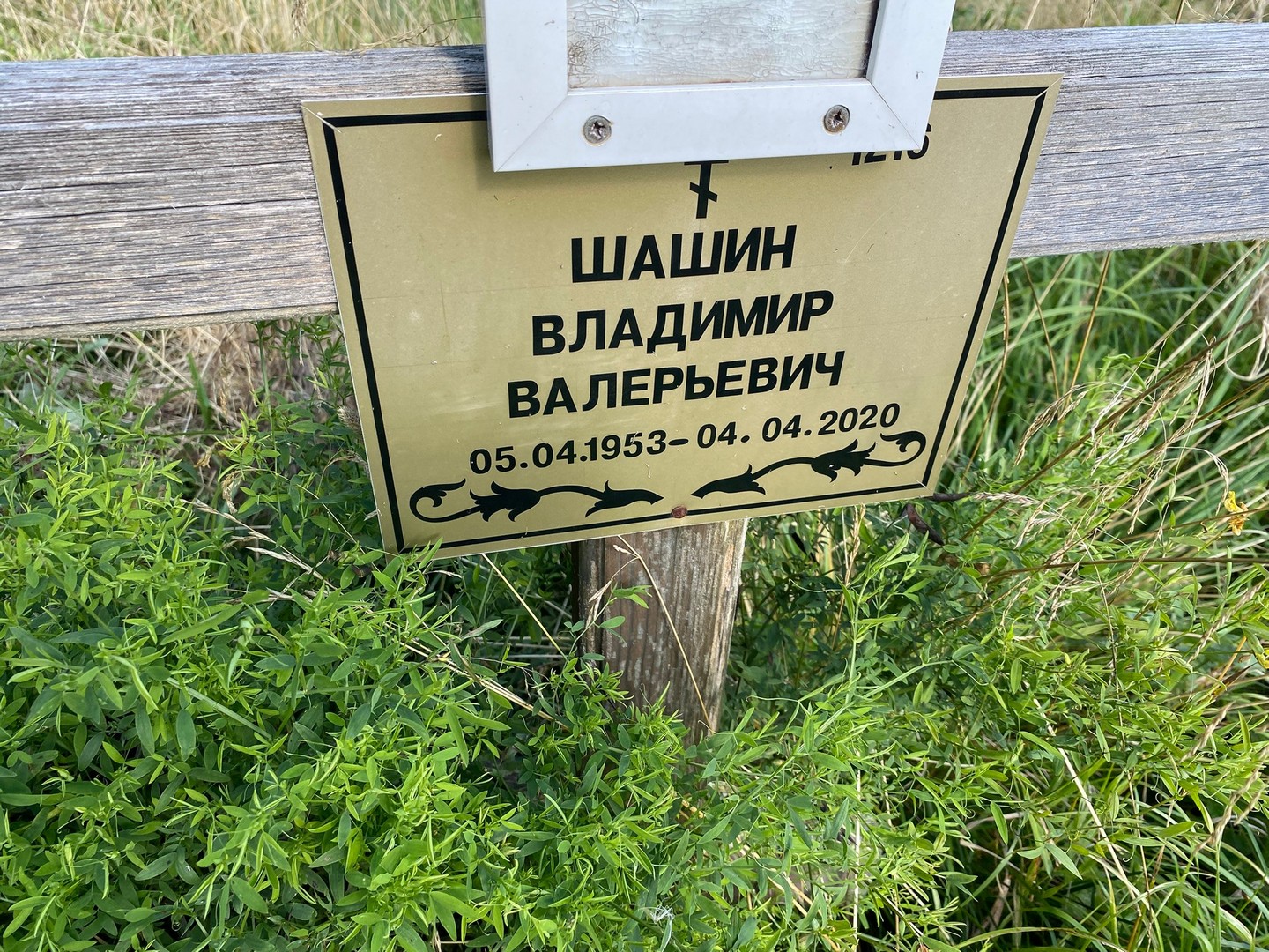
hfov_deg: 67.3
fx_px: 953
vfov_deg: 53.1
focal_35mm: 26
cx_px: 634
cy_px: 476
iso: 32
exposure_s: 1/414
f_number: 1.8
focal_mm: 4.25
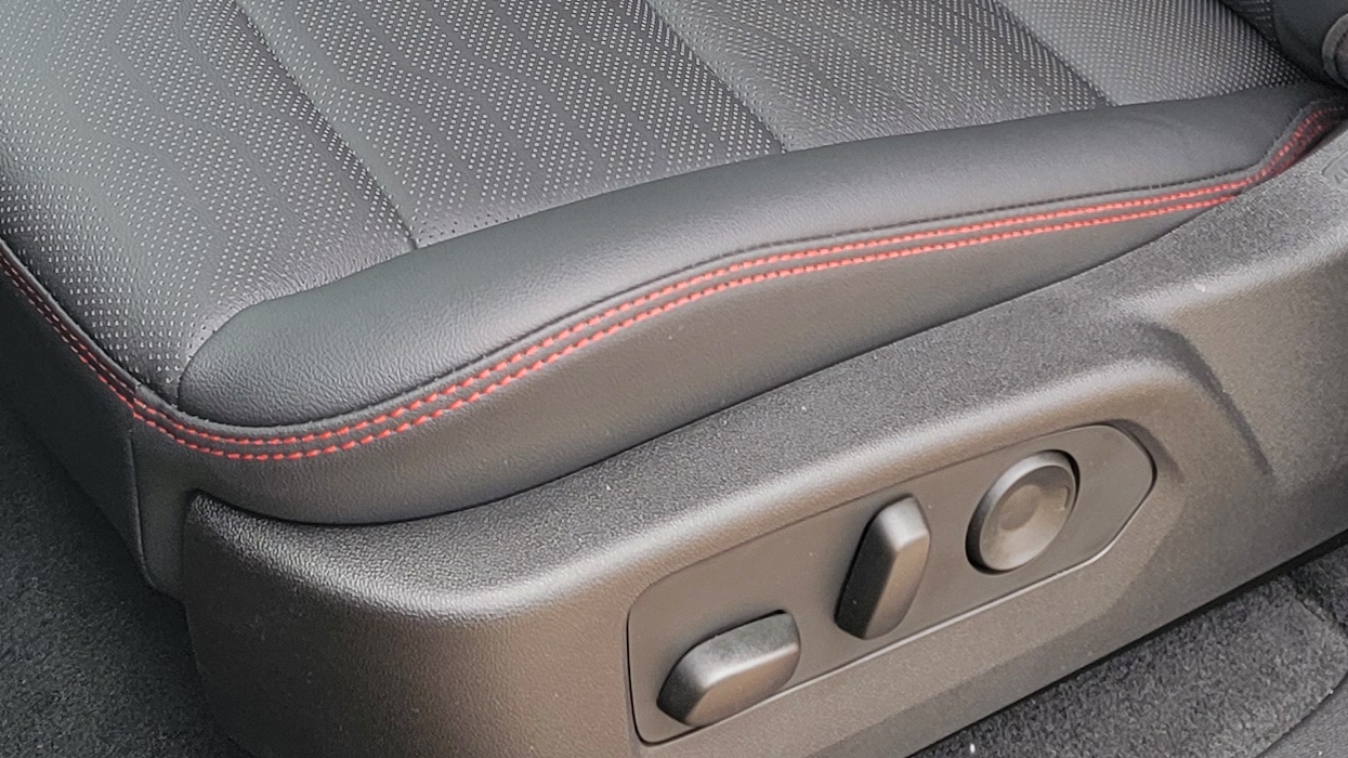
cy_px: -753
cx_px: 649
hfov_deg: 25.3
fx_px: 3002
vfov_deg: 12.6
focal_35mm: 84
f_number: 1.8
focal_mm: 6.7
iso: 40
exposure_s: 1/120
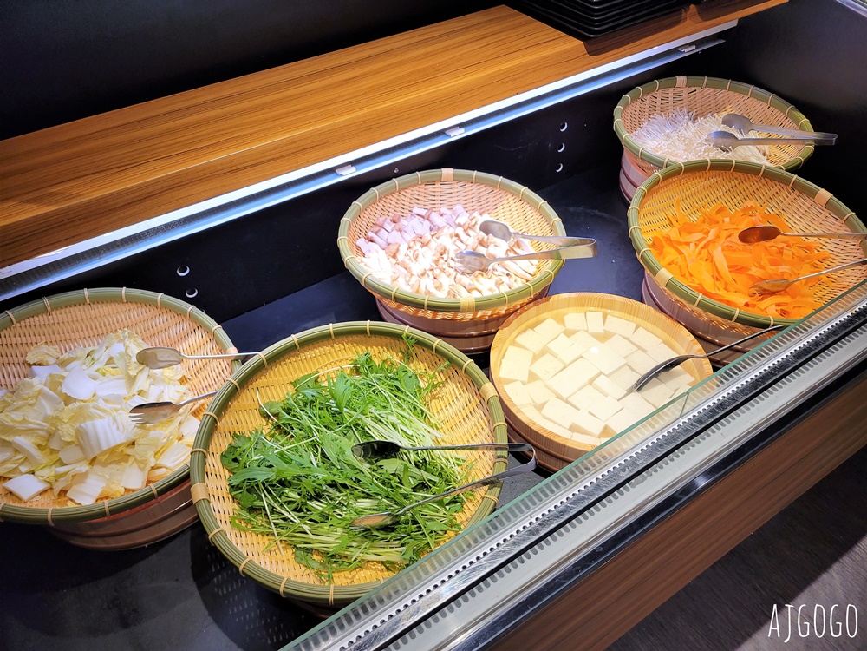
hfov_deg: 67.3
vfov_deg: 53.1
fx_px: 651
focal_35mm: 26
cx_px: 434
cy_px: 326
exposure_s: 1/100
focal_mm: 5.4
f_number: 1.8
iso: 64
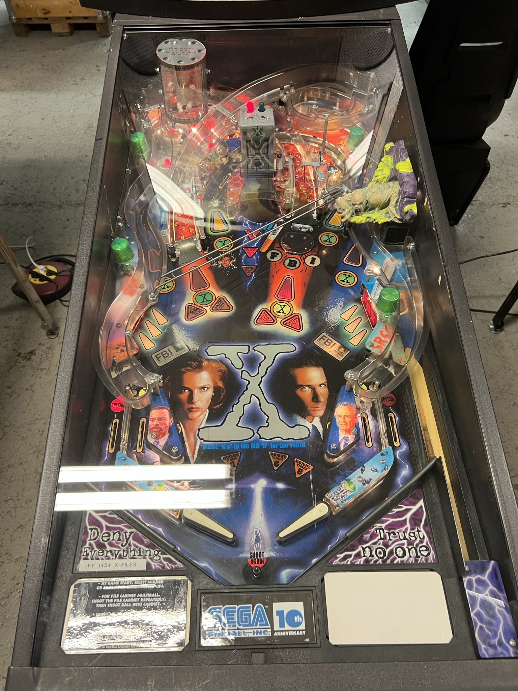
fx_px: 519
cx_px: 259
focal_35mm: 26
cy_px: 346
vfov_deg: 67.3
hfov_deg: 53.1
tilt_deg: -48.2
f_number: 1.5
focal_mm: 5.7
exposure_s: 1/50
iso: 100
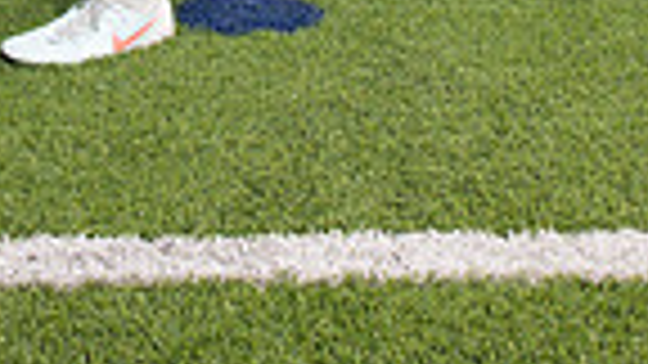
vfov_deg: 10.0
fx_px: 1684
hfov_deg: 21.5
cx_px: 135
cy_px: -634
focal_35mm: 98
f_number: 7.1
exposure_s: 1/320
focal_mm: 30
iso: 125
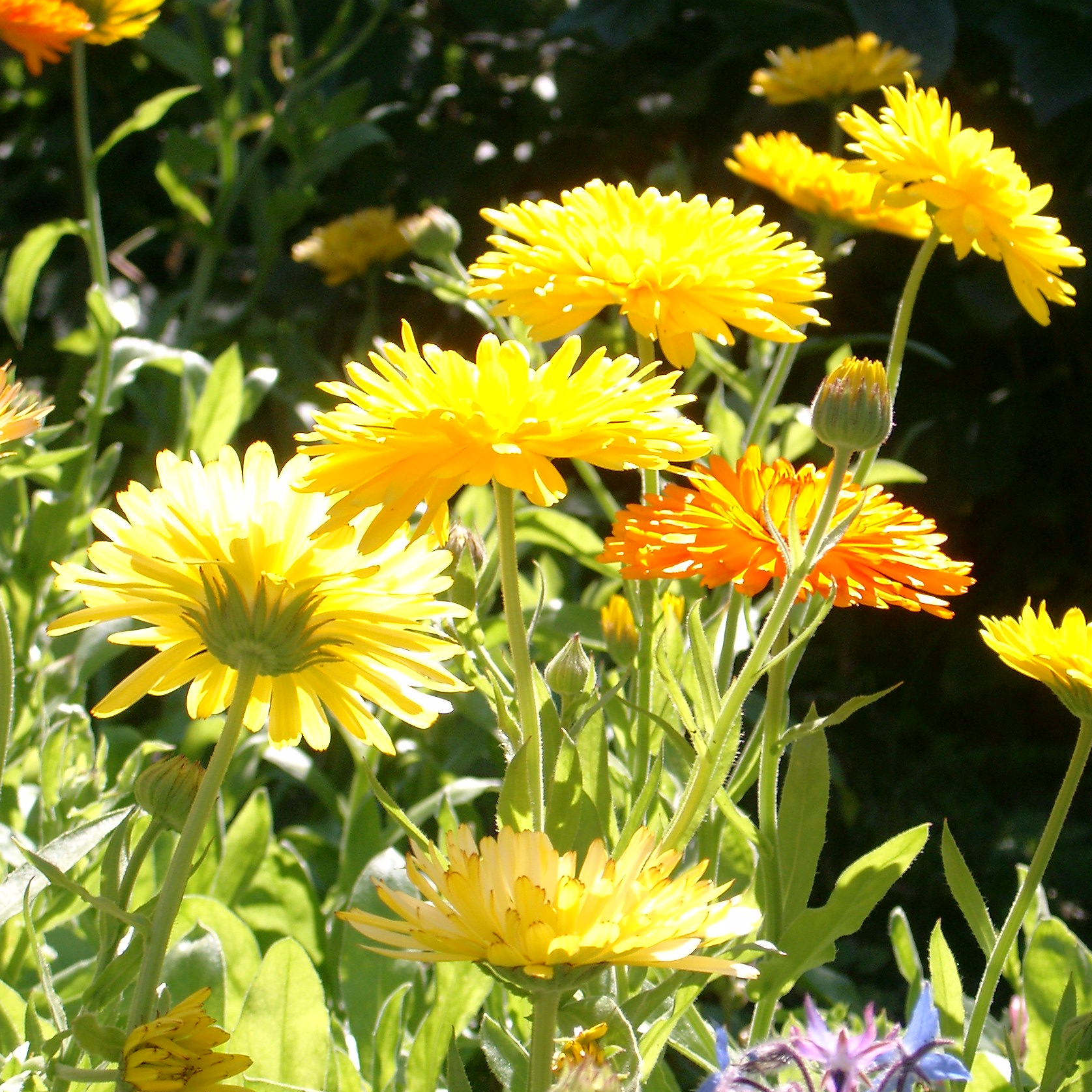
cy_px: 547
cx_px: 709
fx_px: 4176
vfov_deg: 14.9
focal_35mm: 117
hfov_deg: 14.9
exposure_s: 1/500
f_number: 4.6
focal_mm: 20.2
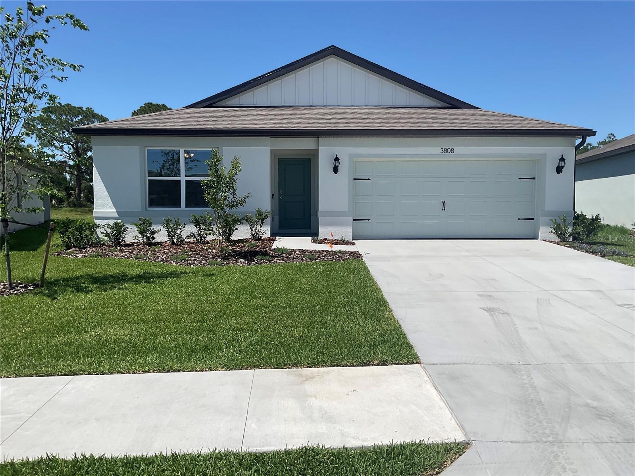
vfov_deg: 48.2
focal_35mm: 29
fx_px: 532
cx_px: 318
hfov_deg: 61.7
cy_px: 238
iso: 16
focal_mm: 3
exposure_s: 1/3534
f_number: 1.8
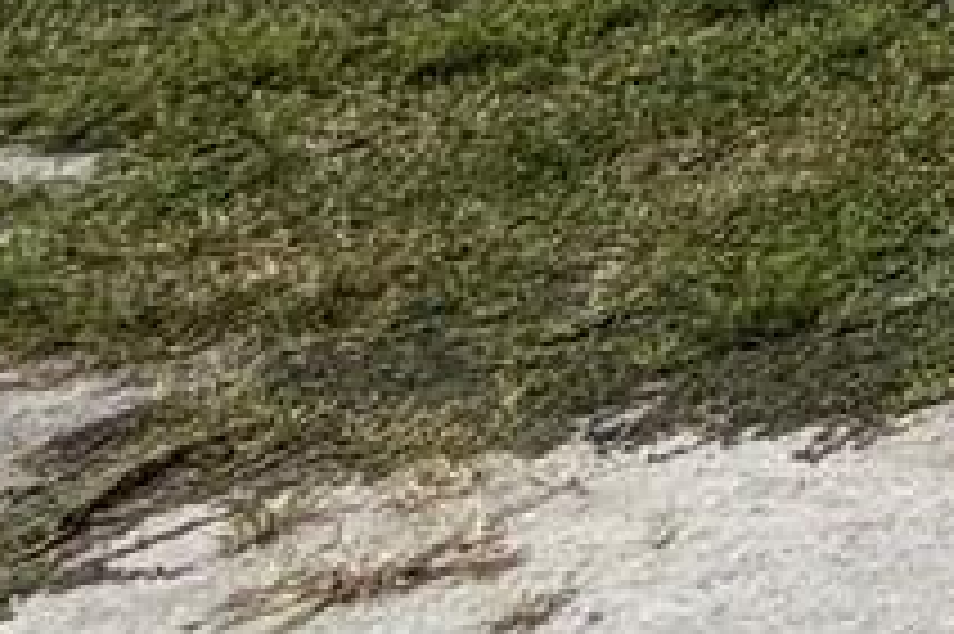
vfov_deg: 9.5
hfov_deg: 9.4
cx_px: 3398
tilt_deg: +3.2
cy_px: -1322
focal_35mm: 110
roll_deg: -0.1
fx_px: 2913
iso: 20
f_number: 2.2
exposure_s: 1/1125
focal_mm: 2.22
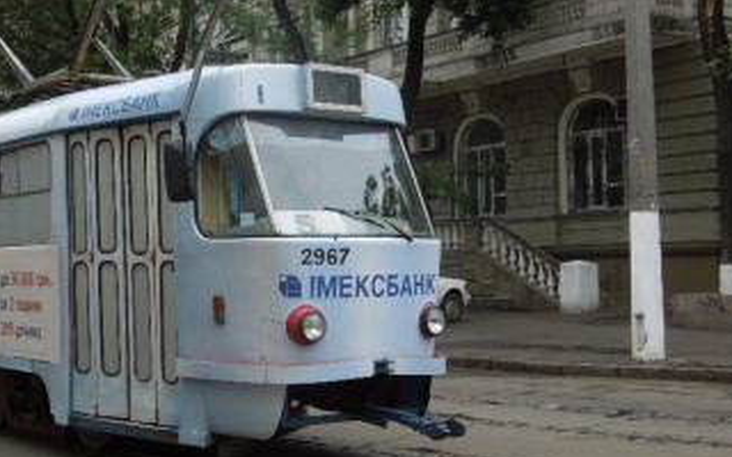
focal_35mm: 58
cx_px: 238
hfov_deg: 34.7
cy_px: 241
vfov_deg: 22.4
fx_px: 1157
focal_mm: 6.3
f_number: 3.7
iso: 100
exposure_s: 1/250
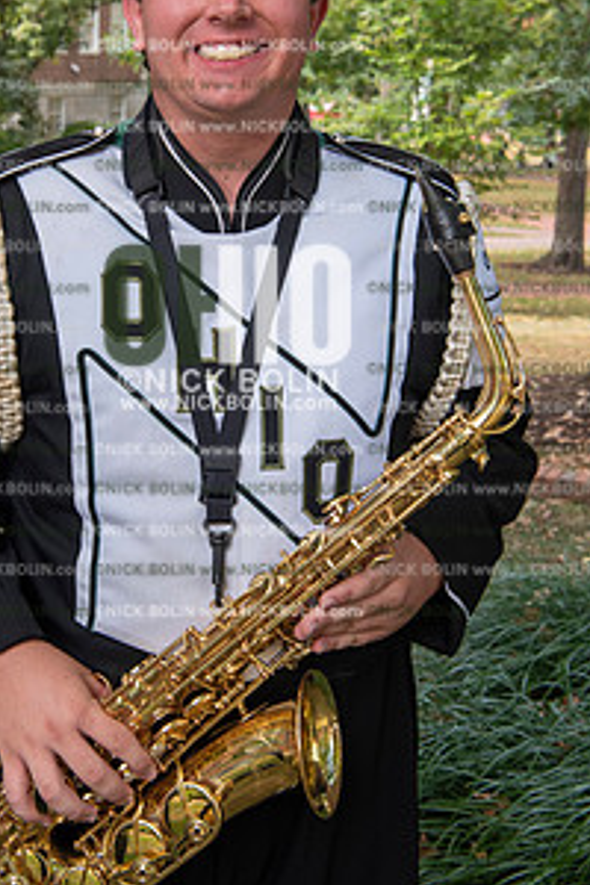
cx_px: 227
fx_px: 1549
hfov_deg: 21.5
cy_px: 327
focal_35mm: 63
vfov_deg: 31.7
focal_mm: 42
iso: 500
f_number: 8
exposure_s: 1/100
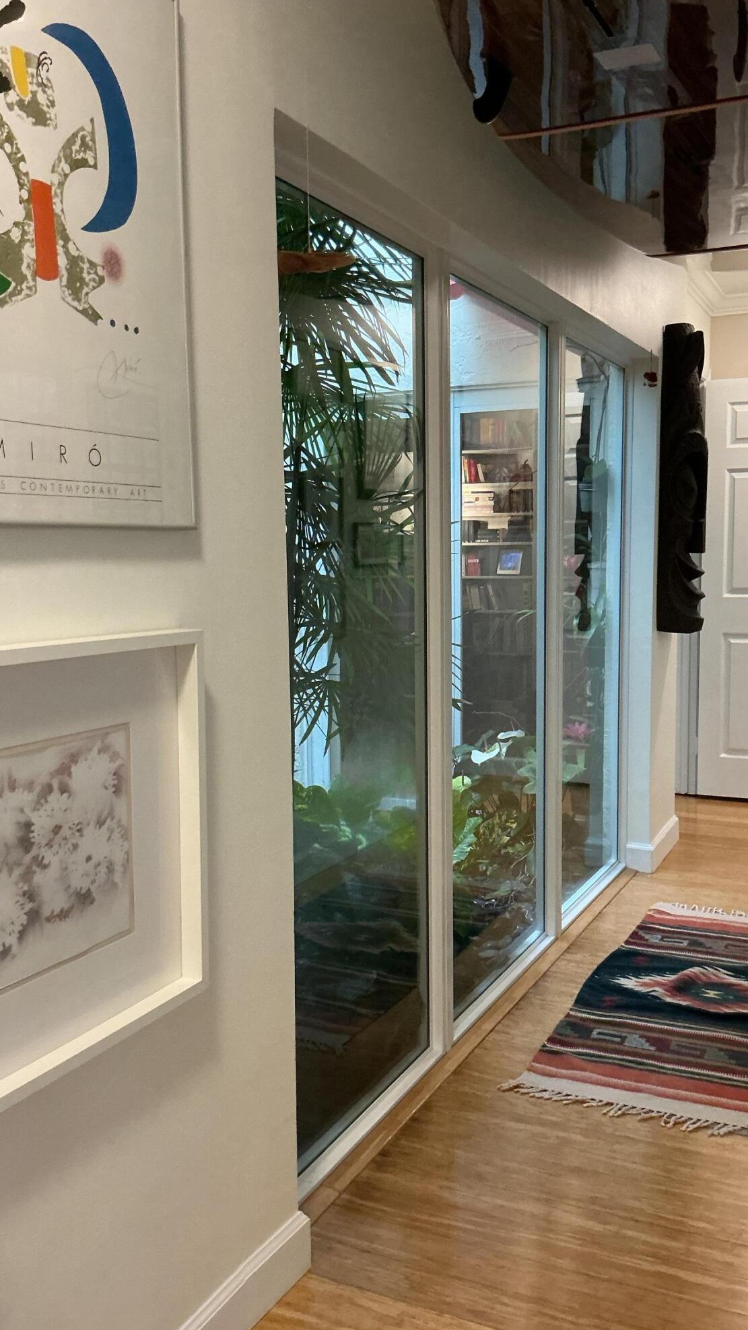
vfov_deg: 61.0
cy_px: 666
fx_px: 1128
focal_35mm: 32
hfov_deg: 36.6
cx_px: 419
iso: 200
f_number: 1.8
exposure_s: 1/60
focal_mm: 3
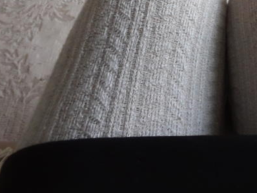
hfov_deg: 35.3
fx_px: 386
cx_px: 214
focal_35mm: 52
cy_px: 40
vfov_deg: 27.5
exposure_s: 1/50
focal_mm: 2.2
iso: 160
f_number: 1.9
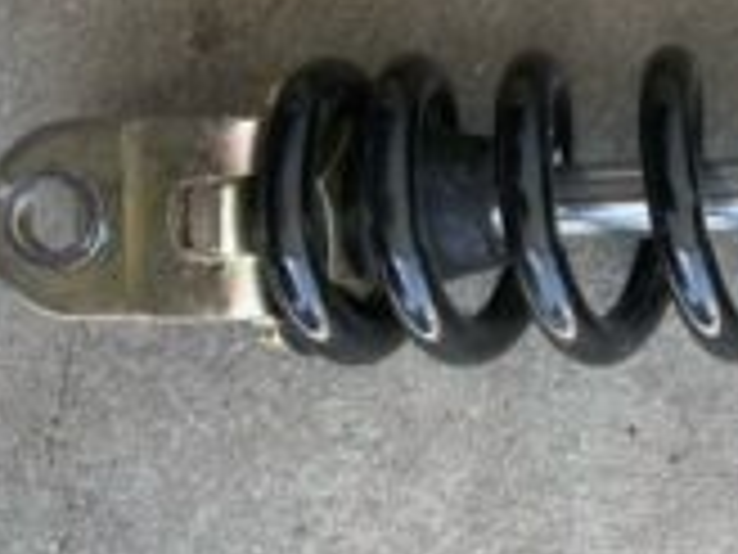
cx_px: 1220
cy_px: 68
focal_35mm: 95
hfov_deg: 17.7
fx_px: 2025
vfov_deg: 15.4
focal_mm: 5.1
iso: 32
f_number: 1.6
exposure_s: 1/331
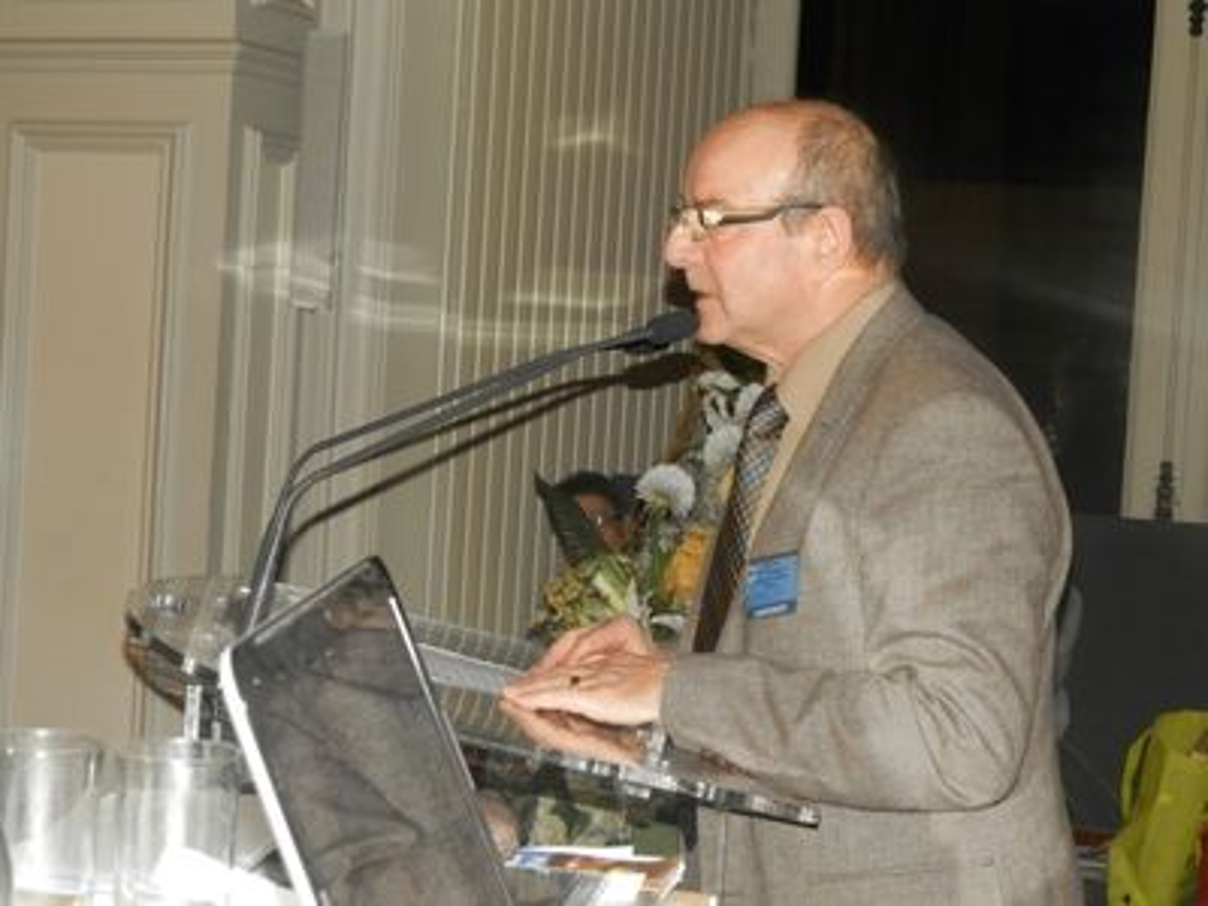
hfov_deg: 28.6
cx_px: 604
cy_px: 453
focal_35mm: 68
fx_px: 2373
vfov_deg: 21.6
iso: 400
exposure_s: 1/40
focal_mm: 12.2
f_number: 4
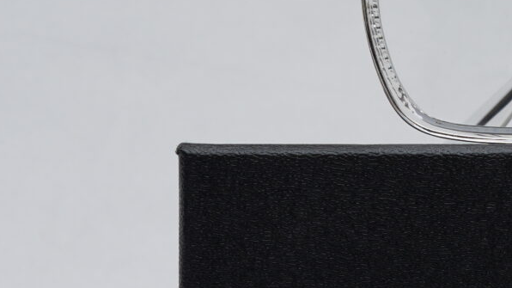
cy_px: 226
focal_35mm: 225
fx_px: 3054
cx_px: 774
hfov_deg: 9.3
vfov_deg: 5.4
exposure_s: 1/160
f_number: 9
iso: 100
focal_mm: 50
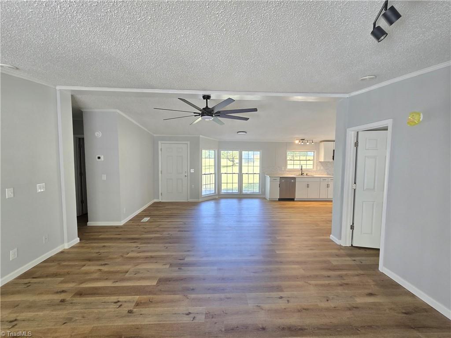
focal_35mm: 13
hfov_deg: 106.2
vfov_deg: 89.9
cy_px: 169
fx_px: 169
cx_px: 226
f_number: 2.2
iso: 125
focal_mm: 2.2
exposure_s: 1/60
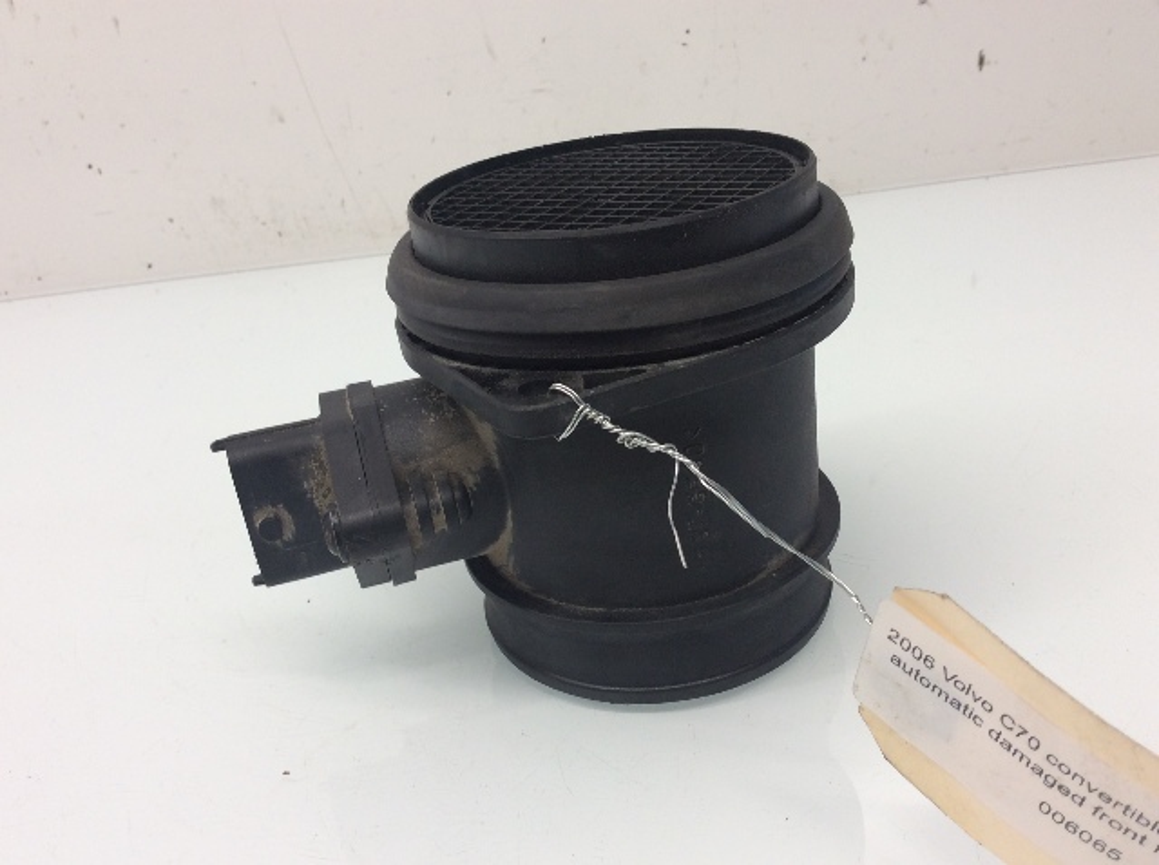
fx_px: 1070
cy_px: 432
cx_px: 580
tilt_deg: -25.4
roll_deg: +7.5
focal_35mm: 32
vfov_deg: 44.1
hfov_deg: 56.9
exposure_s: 1/40
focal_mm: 3.3
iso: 32
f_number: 2.4
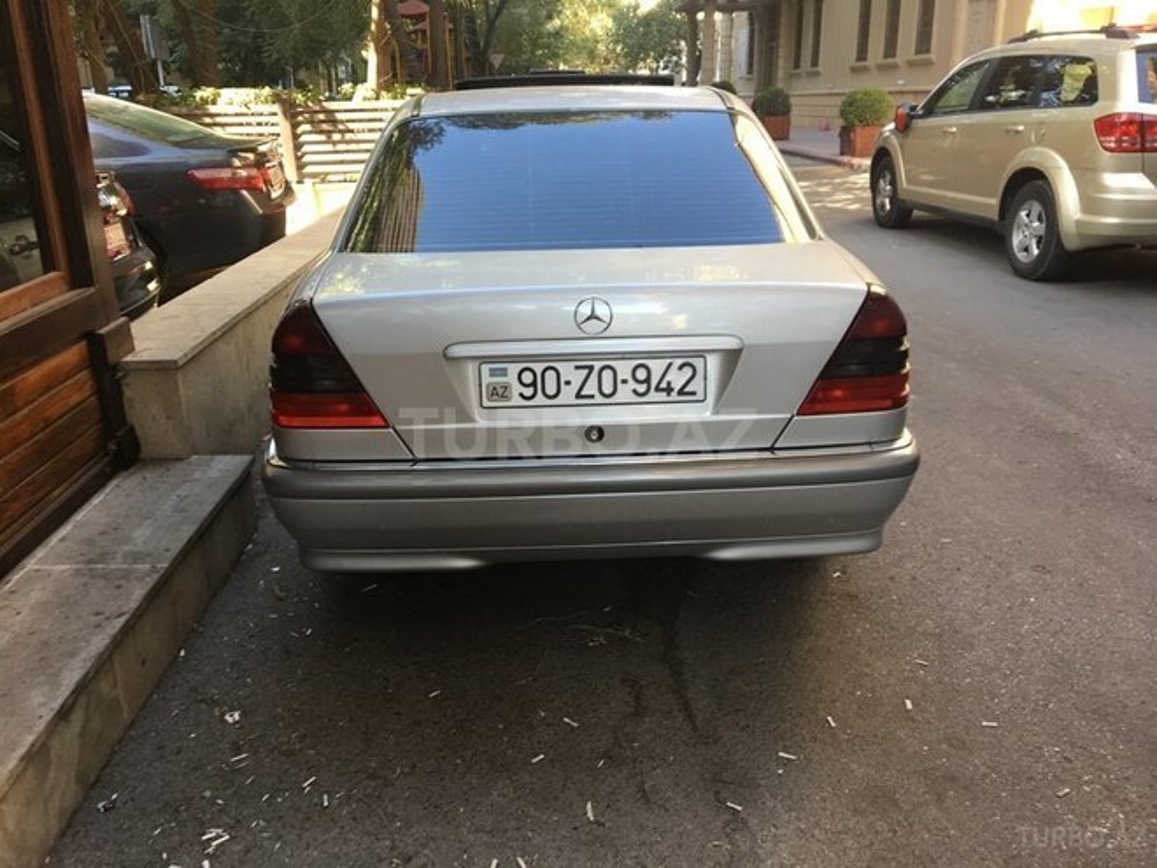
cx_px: 578
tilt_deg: -17.2
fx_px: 969
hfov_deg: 61.7
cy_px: 434
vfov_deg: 48.2
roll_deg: +0.7
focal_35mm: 29
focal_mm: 4.15
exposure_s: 1/100
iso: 40
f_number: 2.2
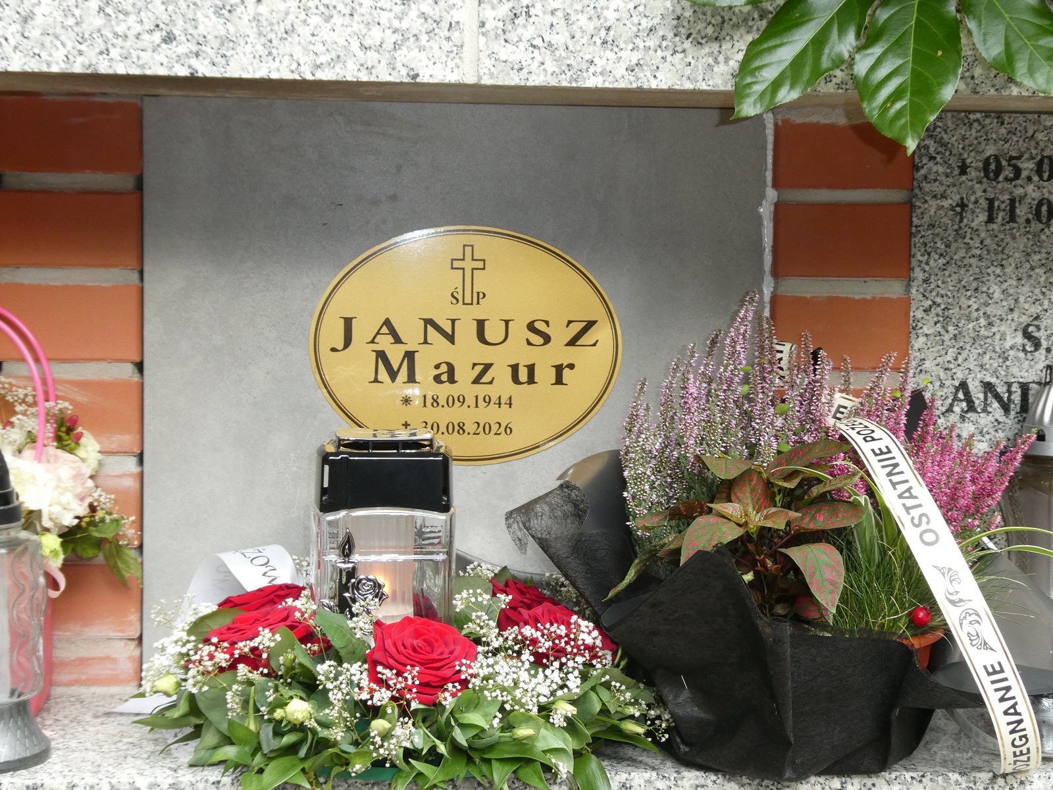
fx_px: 1977
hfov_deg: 29.8
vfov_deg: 22.6
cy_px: 395
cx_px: 526
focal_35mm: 65
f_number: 4.4
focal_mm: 11.7
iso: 250
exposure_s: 1/60
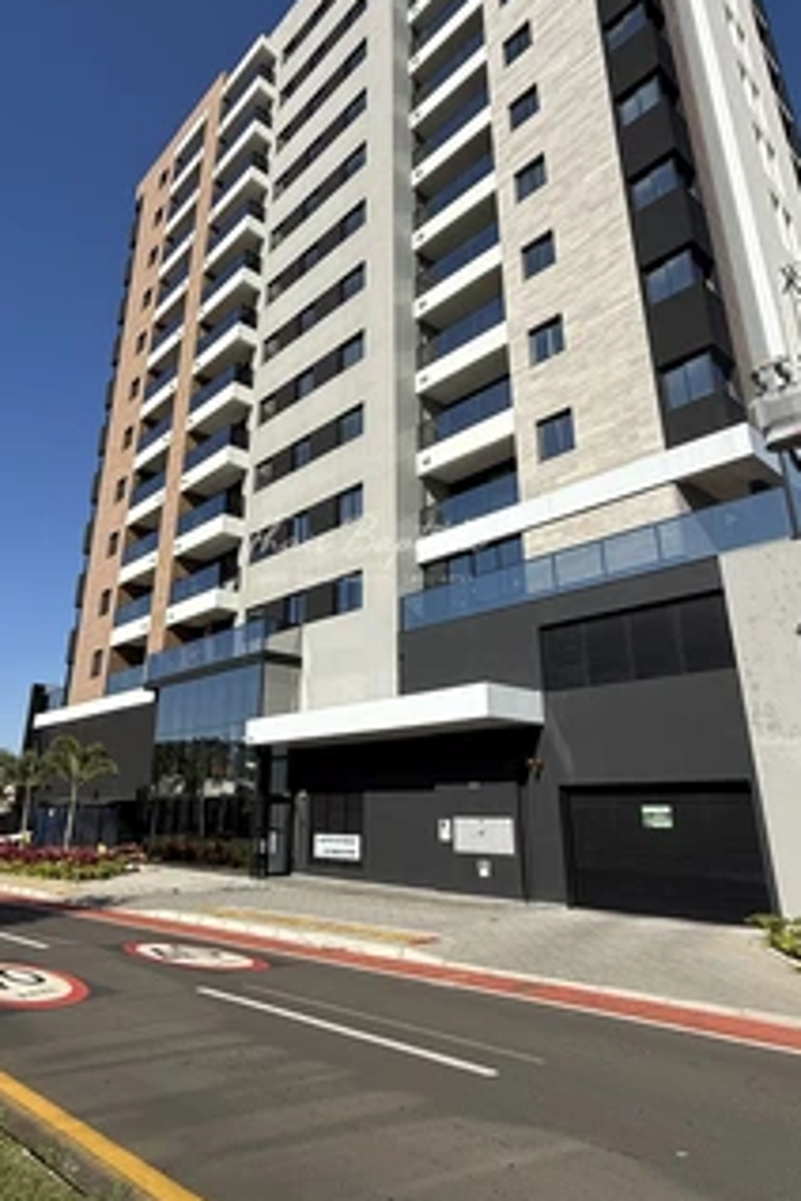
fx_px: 734
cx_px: 363
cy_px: 548
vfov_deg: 78.4
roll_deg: -0.4
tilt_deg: +21.3
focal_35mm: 22
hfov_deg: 57.1
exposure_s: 1/3663
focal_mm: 2.22
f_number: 2.2
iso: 50
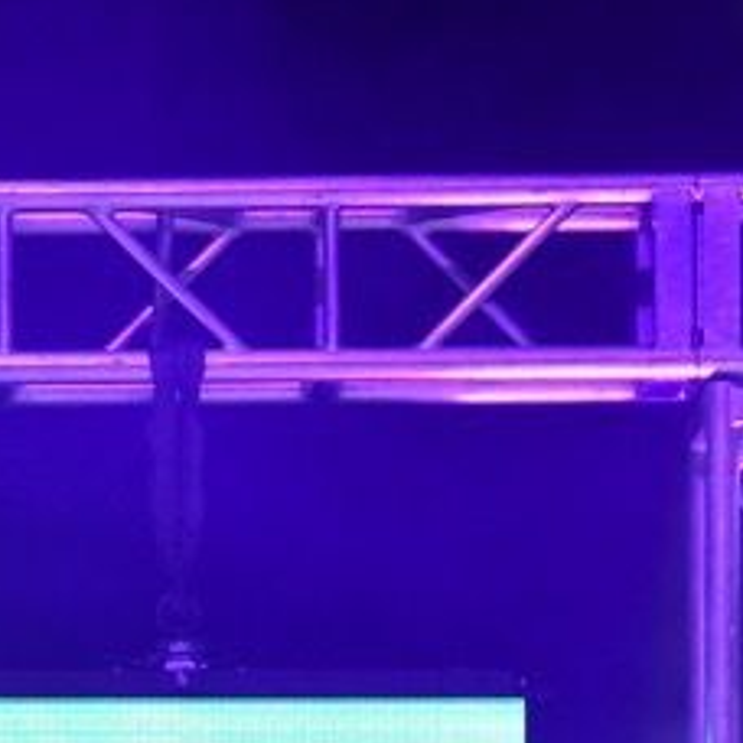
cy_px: 1352
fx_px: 12943
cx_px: -652
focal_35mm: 533
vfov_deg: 3.3
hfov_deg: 3.3
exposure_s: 1/640
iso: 4000
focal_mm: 112
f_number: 4
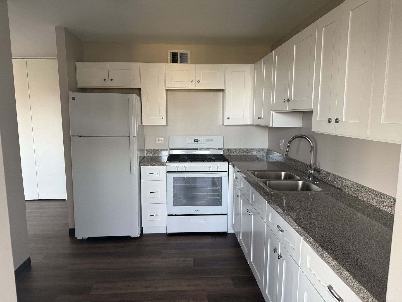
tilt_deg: -8.3
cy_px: 151
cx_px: 201
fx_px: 279
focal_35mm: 24
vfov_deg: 56.8
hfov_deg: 71.6
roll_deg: -0.7
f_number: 1.78
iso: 200
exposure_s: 1/70
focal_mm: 6.76
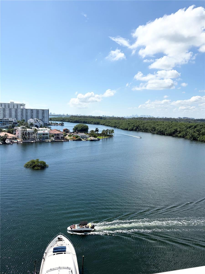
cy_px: 137
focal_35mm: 26
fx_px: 205
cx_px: 102
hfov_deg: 53.1
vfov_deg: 67.3
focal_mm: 5.96
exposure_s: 1/6993
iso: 50
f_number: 1.6
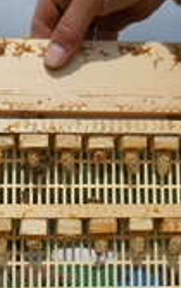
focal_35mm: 91
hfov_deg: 14.4
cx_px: 60
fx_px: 715
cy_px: 187
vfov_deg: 22.7
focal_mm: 6.72
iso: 80
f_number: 5.5
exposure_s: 1/1000
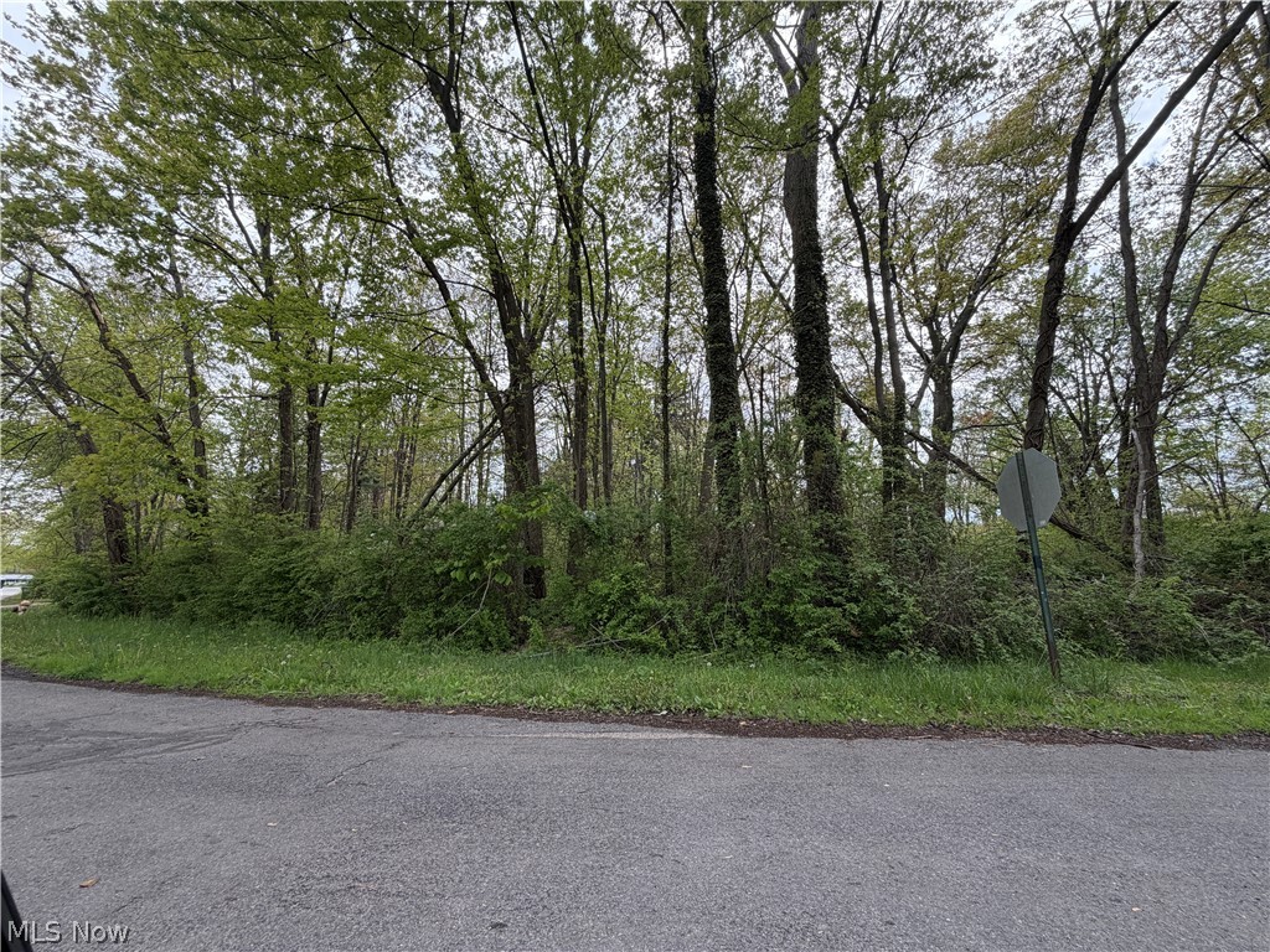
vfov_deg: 85.7
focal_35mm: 14
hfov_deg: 102.1
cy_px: 476
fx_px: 514
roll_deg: +1.2
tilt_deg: +12.1
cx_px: 635
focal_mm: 2.22
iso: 50
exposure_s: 1/502
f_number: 2.2
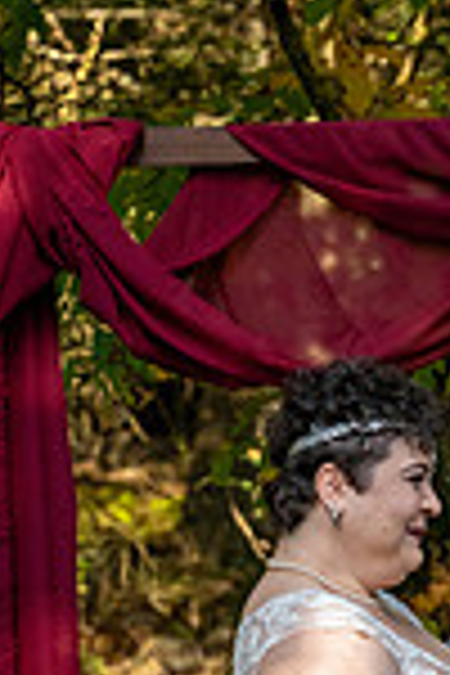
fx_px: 3712
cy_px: 828
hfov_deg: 6.8
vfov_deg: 10.2
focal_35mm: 198
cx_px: 655
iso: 6400
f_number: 4
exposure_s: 1/5000
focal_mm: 66
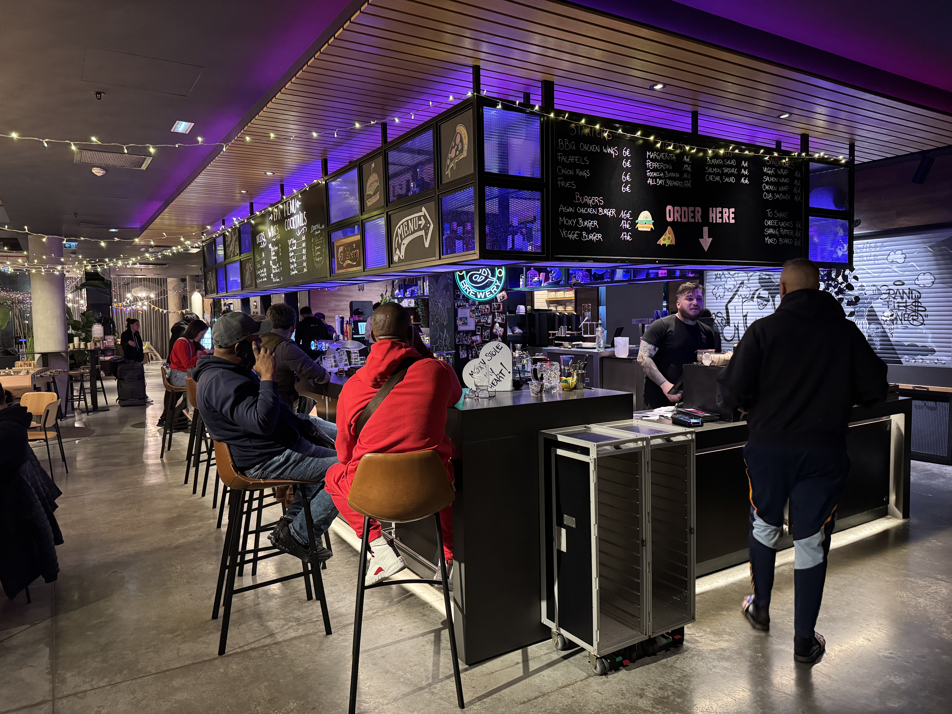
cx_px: 476
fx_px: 660
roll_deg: +0.9
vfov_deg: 56.8
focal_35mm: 24
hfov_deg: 71.6
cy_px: 357
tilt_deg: -3.9
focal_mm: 6.76
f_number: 1.78
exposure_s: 1/41
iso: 800
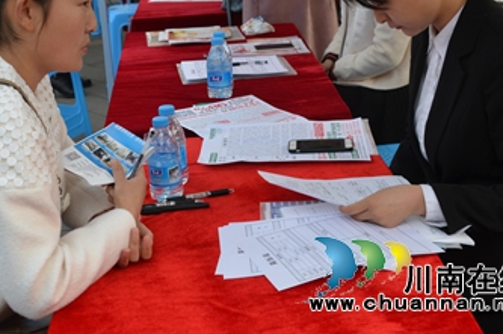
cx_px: 201
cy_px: 91
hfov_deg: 28.0
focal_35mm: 72
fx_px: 1005
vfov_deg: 18.8
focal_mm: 32
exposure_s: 1/125
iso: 100
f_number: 5.6
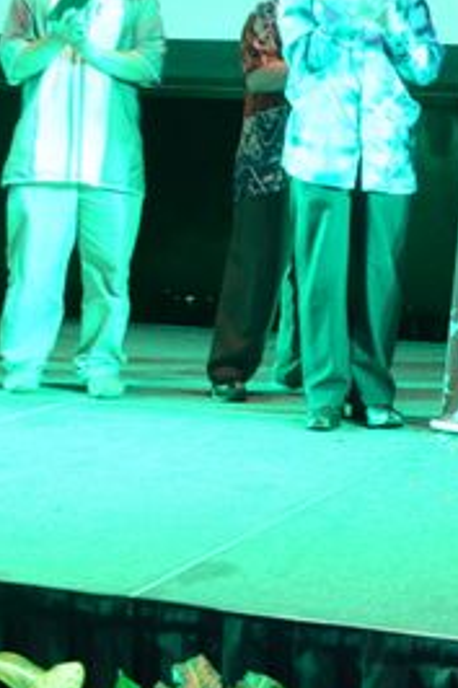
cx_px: 533
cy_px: 122
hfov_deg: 17.1
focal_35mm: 76
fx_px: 1462
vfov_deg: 25.9
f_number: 2.8
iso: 1600
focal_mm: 17
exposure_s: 1/80
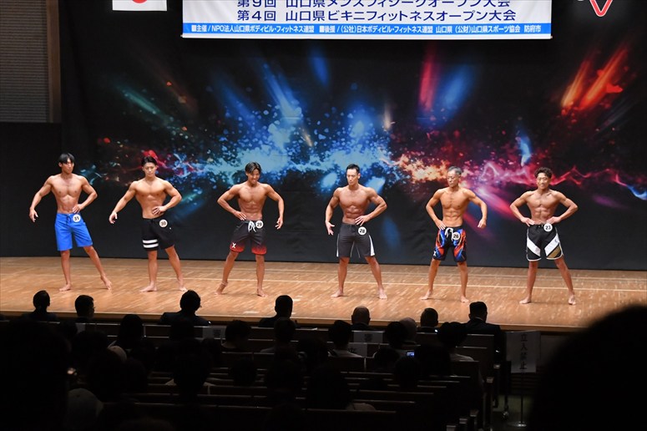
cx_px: 324
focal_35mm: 93
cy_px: 216
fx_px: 1671
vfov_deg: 14.7
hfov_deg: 21.9
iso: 8000
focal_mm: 62
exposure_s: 1/400
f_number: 5.6
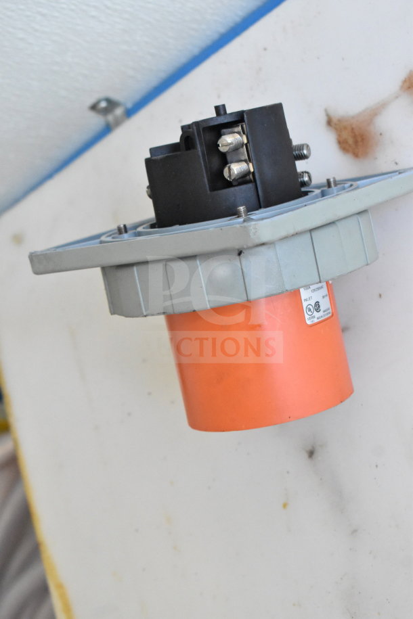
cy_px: 310
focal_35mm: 78
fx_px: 1342
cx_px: 206
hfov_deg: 17.5
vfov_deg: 26.0
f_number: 6.3
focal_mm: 52
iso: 6400
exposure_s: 1/160
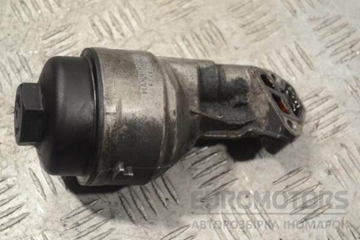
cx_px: 180
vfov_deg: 16.6
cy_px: 120
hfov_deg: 24.6
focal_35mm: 82
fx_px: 825
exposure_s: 1/30
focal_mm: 55
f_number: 5.6
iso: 250
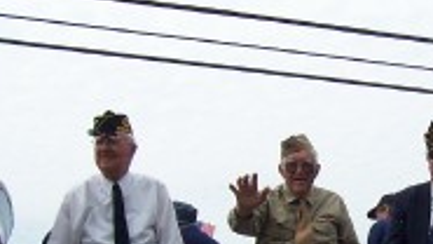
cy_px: 296
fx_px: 918
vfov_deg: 14.6
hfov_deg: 25.3
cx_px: 428
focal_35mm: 80
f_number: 5.6
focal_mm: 5.6
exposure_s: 1/500
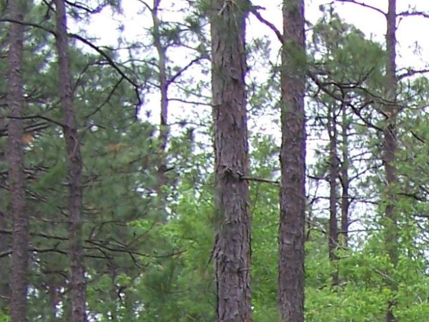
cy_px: 607
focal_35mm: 175
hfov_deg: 11.0
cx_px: 583
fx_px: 2170
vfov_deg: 8.2
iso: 64
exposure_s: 1/200
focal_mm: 6.3
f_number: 2.8
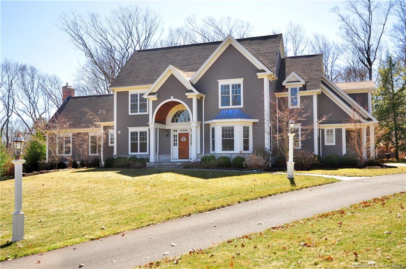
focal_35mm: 30
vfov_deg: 43.5
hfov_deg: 62.0
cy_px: 134
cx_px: 203
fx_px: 338
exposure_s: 1/320
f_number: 8
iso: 400
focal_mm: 20
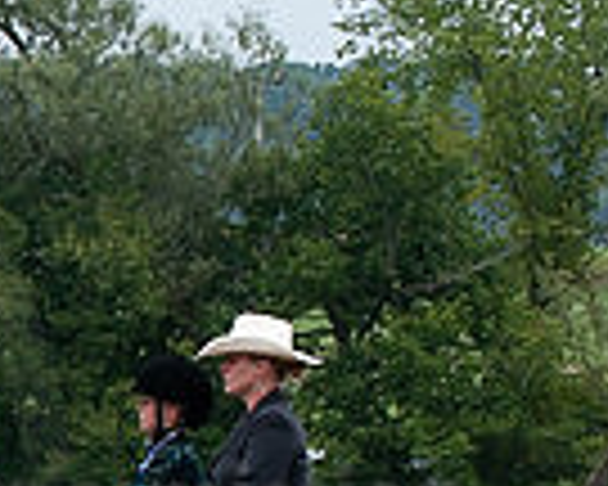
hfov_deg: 5.5
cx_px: -518
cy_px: 497
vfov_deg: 4.5
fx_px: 6190
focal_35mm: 344
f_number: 5.6
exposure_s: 1/1000
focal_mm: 98
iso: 800
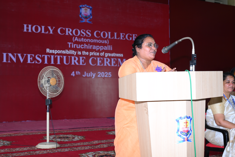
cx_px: 118
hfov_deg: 38.2
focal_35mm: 52
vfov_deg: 26.0
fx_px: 340
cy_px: 78
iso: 500
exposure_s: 1/125
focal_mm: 52
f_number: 7.1
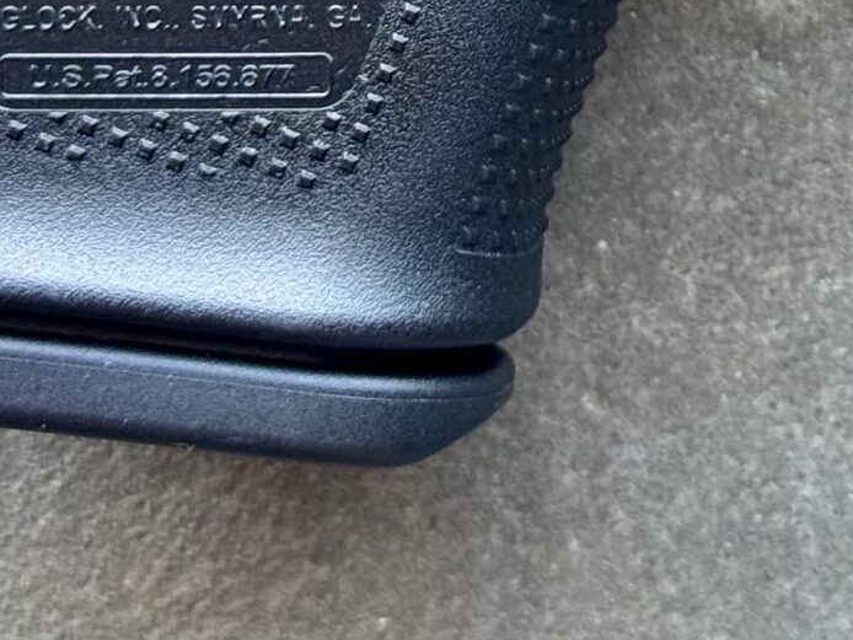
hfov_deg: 10.9
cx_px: 1141
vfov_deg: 8.1
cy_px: -450
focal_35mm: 177
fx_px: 4363
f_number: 1.78
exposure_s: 1/120
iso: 125
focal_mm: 6.76
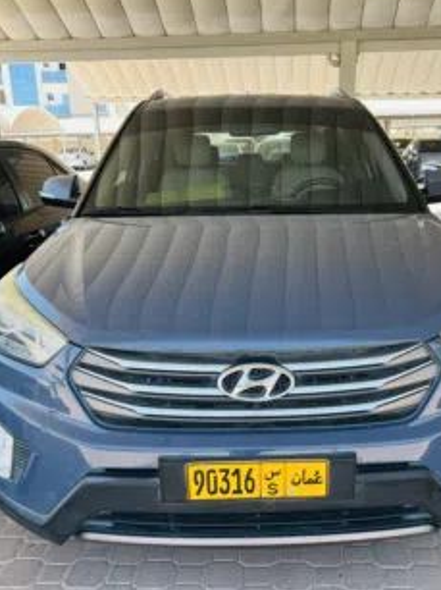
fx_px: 578
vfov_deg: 53.9
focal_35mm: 34
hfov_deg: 41.6
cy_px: 330
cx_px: 256
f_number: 1.5
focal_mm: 5.7
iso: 50
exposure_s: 1/499
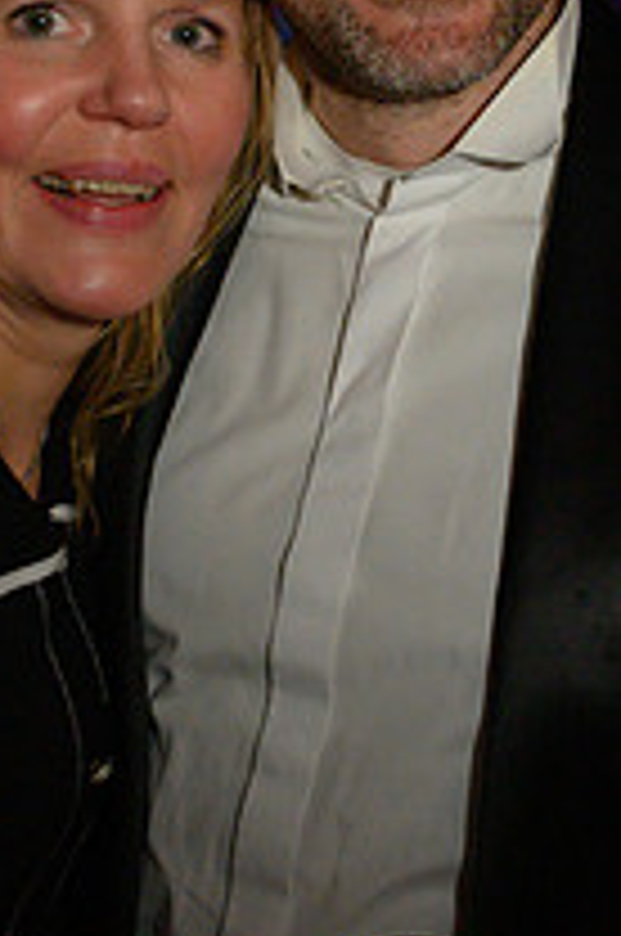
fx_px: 1687
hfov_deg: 20.8
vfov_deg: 30.7
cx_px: 364
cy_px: 288
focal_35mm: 65
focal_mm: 20
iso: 640
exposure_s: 1/160
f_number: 5.6
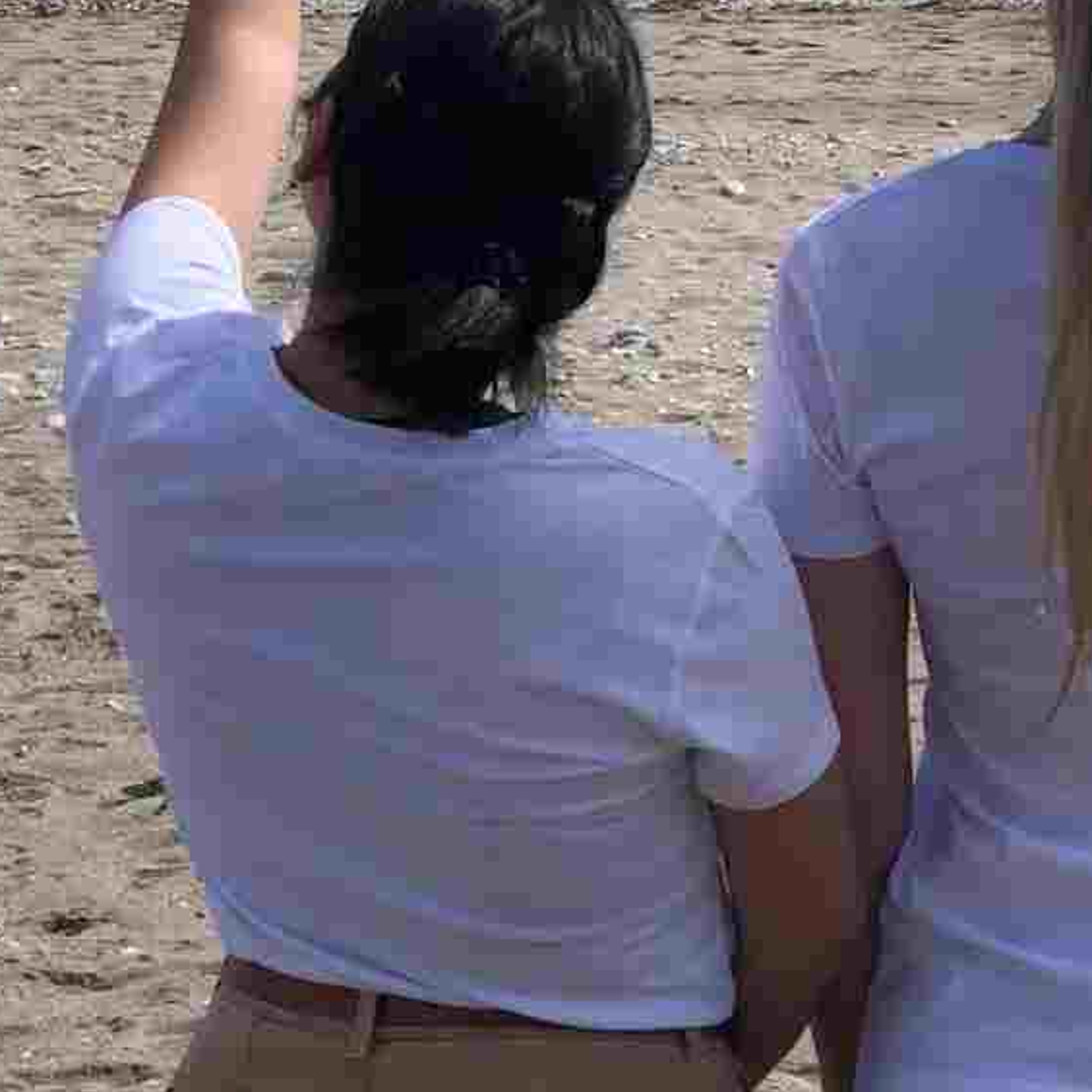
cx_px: 964
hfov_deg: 9.5
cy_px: -238
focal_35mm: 183
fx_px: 6531
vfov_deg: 9.4
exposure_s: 1/1156
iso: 20
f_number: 2.8
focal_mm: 6.6
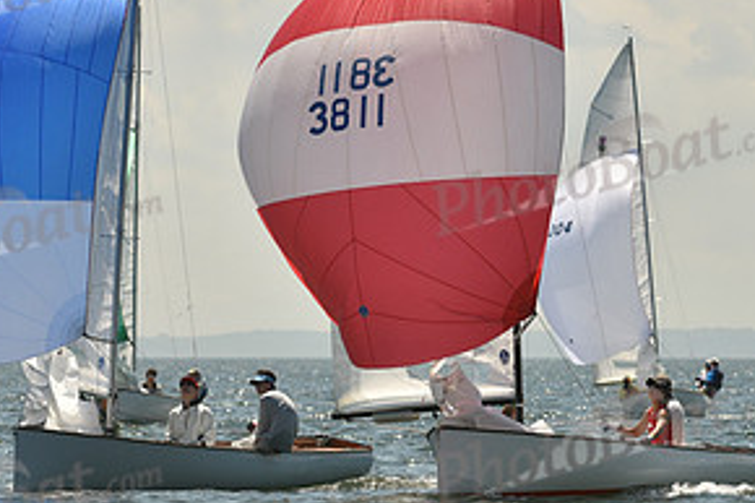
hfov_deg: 4.3
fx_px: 10061
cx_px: 299
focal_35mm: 480
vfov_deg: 2.9
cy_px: 340
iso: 250
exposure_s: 1/2000
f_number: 5.6
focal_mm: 240
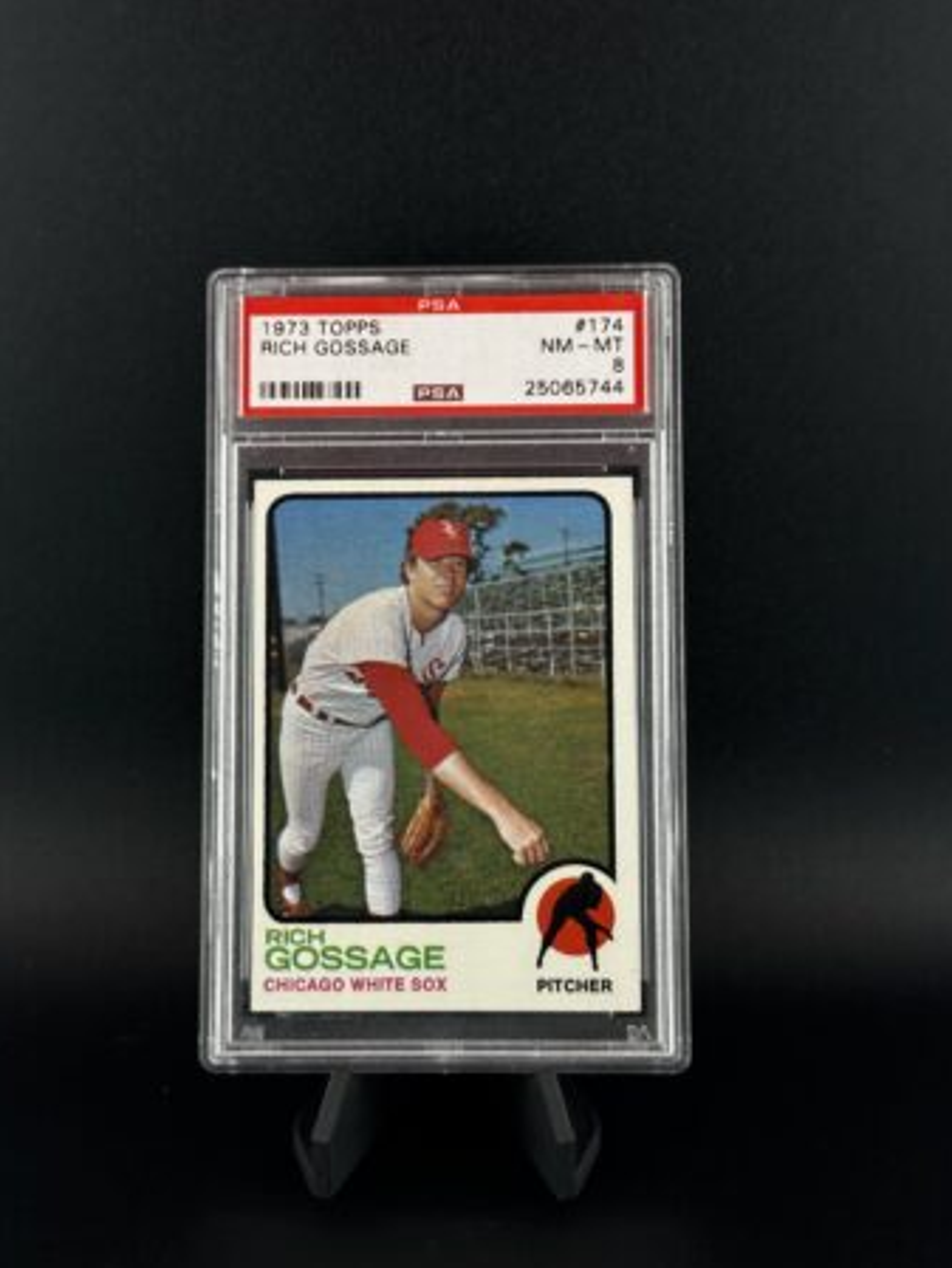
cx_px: 444
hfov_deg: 25.7
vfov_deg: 33.8
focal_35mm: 57
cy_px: 682
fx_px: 2089
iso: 64
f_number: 1.78
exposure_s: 1/1227
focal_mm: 6.86
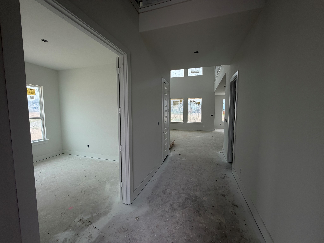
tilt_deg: -4.6
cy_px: 122
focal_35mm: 14
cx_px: 162
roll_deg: +0.7
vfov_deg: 85.7
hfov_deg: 102.1
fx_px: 131
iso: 40
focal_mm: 2.22
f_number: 2.2
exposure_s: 1/182
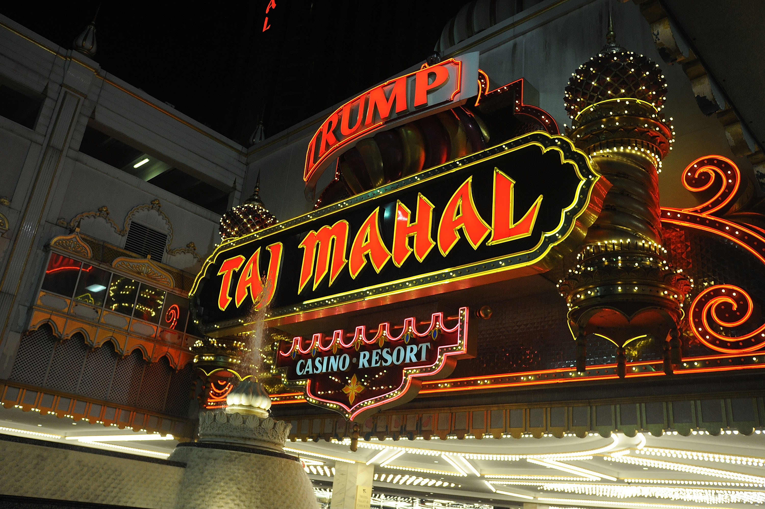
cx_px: 382
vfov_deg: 41.1
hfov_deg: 58.7
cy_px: 254
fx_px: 680
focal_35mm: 32
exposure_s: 1/125
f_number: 4
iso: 1250
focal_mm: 32
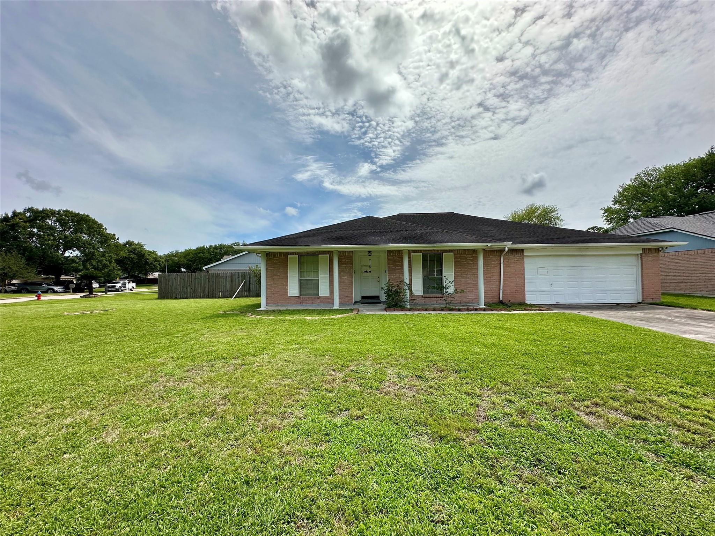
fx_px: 289
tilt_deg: +2.2
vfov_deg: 85.7
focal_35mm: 14
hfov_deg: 102.1
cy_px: 268
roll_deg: +0.4
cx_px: 358
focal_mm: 2.22
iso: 50
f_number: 2.2
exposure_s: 1/2882
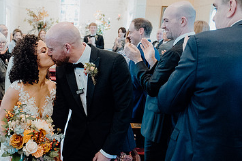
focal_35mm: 49
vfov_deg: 27.5
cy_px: 91
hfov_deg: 39.2
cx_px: 59
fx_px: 330
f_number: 3.5
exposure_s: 1/160
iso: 4000
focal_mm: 30
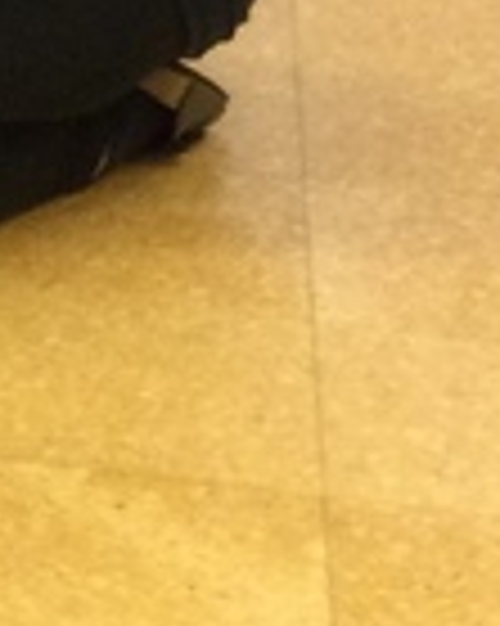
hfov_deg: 5.5
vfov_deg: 8.2
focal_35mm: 233
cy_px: -54
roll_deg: +1.9
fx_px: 4315
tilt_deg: -16.8
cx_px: -1727
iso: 100
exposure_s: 1/33
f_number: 2.4
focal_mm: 3.3
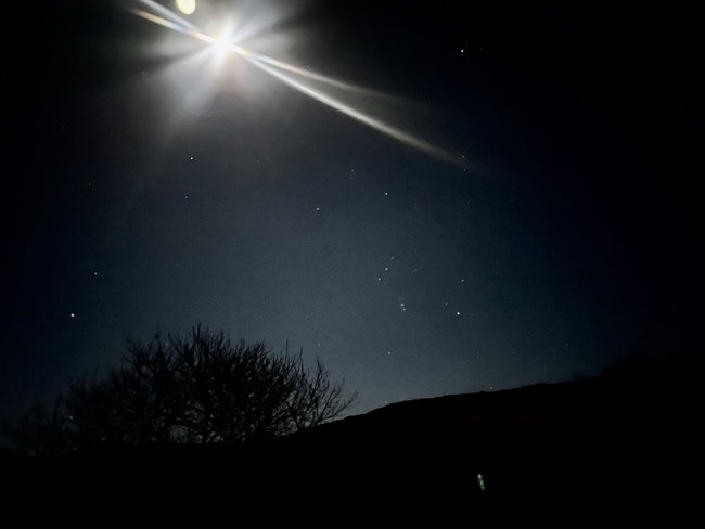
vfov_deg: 53.1
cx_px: 352
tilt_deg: +30.4
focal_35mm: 26
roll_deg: -1.1
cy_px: 264
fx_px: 530
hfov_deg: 67.3
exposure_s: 1/2
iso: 5000
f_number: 1.6
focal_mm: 4.2
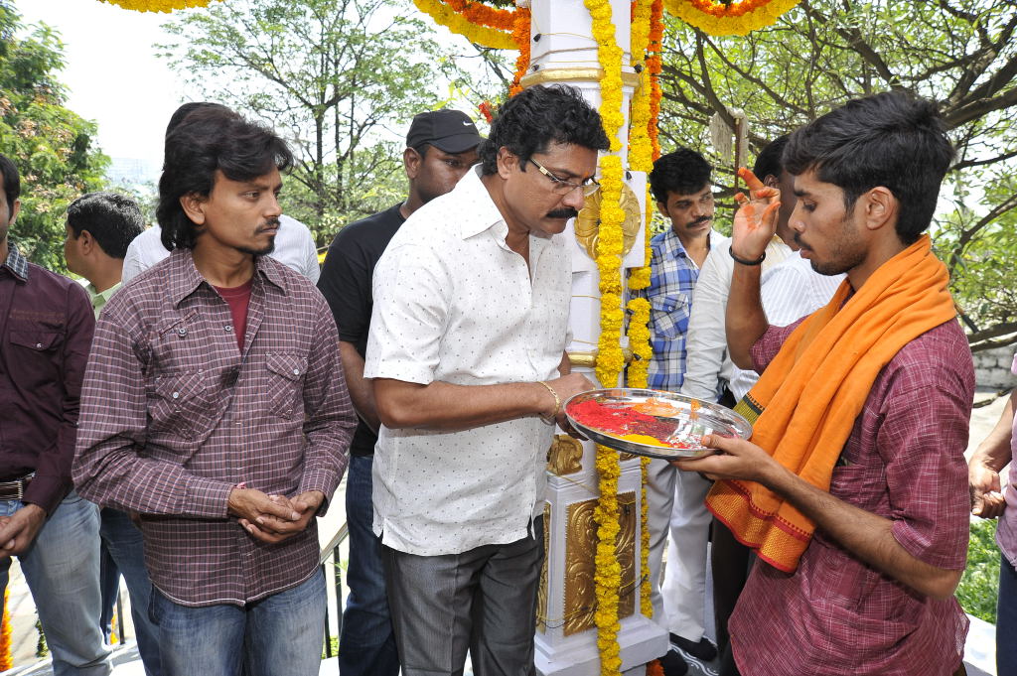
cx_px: 508
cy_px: 338
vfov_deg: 43.5
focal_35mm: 30
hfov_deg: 62.0
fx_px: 847
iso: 250
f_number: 5.6
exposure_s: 1/160
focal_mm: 30
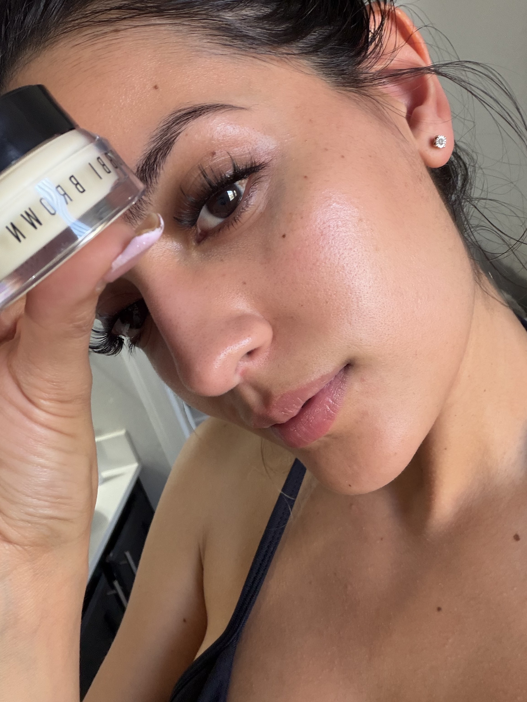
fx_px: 609
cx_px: 264
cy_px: 351
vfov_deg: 60.0
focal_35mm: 30
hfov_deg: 46.8
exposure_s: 1/60
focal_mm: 2.71
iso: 200
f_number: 1.9
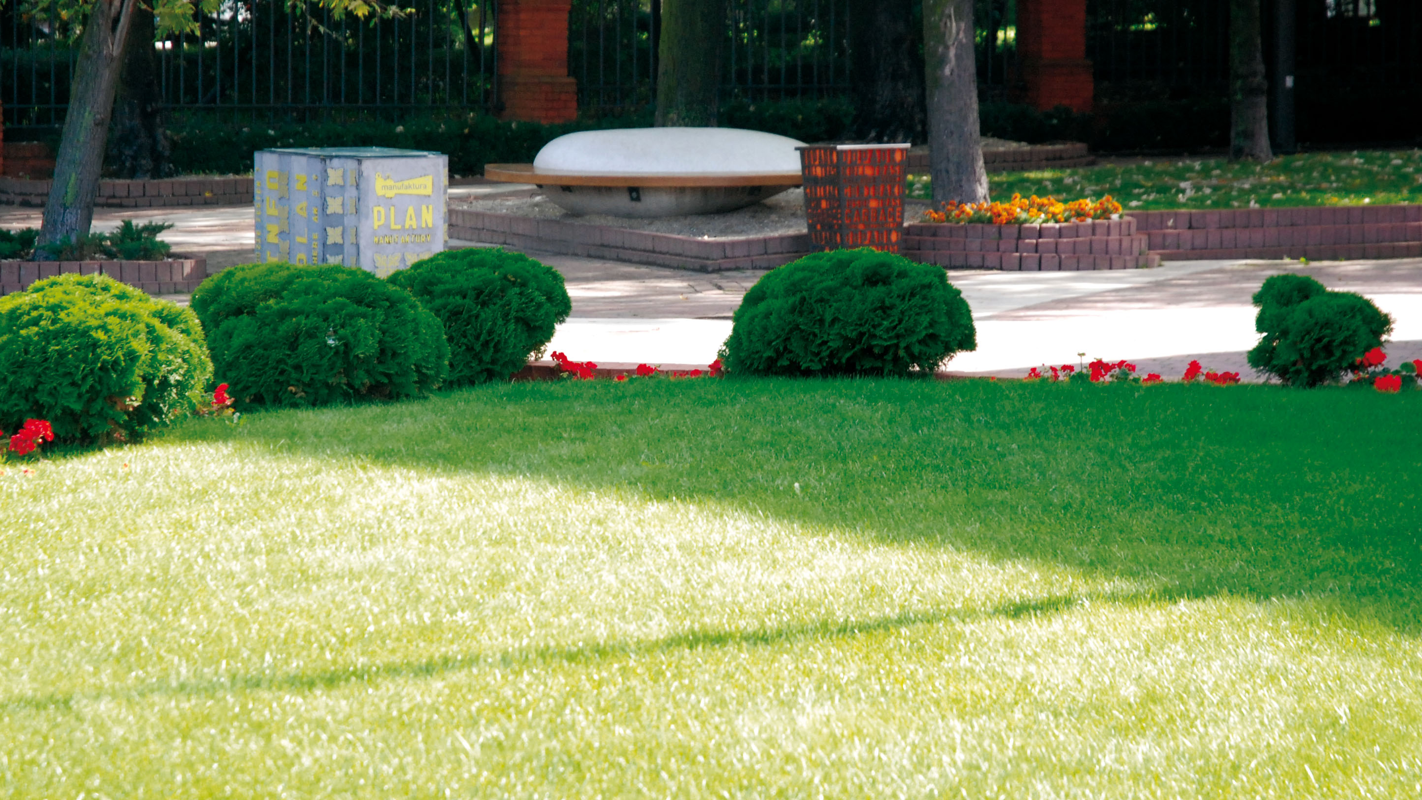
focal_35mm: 147
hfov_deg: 14.6
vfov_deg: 8.3
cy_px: 267
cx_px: 660
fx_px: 5543
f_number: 4.5
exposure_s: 1/320
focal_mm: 70
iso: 640
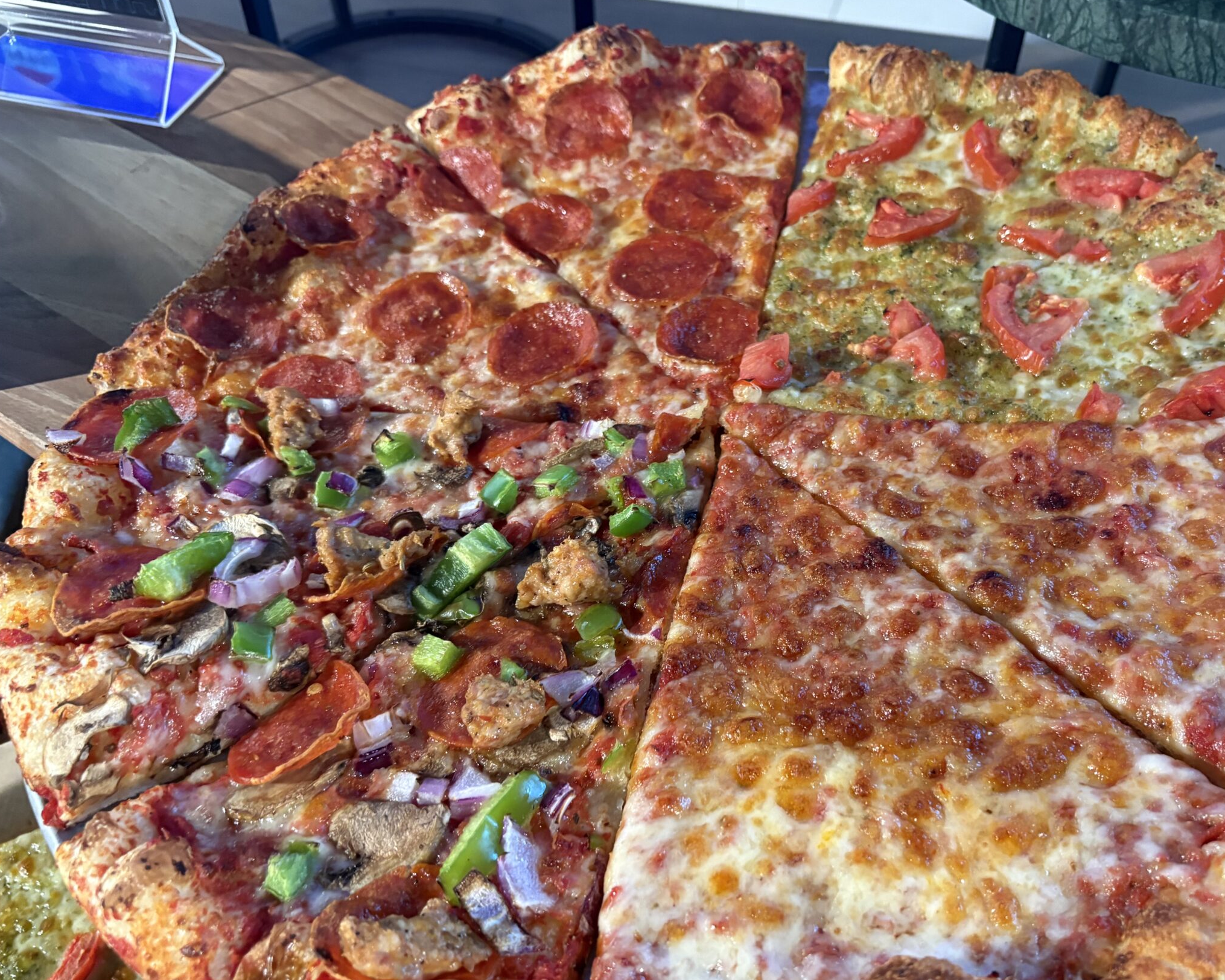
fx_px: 1160
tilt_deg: -50.4
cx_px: 726
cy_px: 571
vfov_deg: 45.6
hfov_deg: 55.3
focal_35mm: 32
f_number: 1.6
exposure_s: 1/60
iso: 400
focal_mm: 5.96
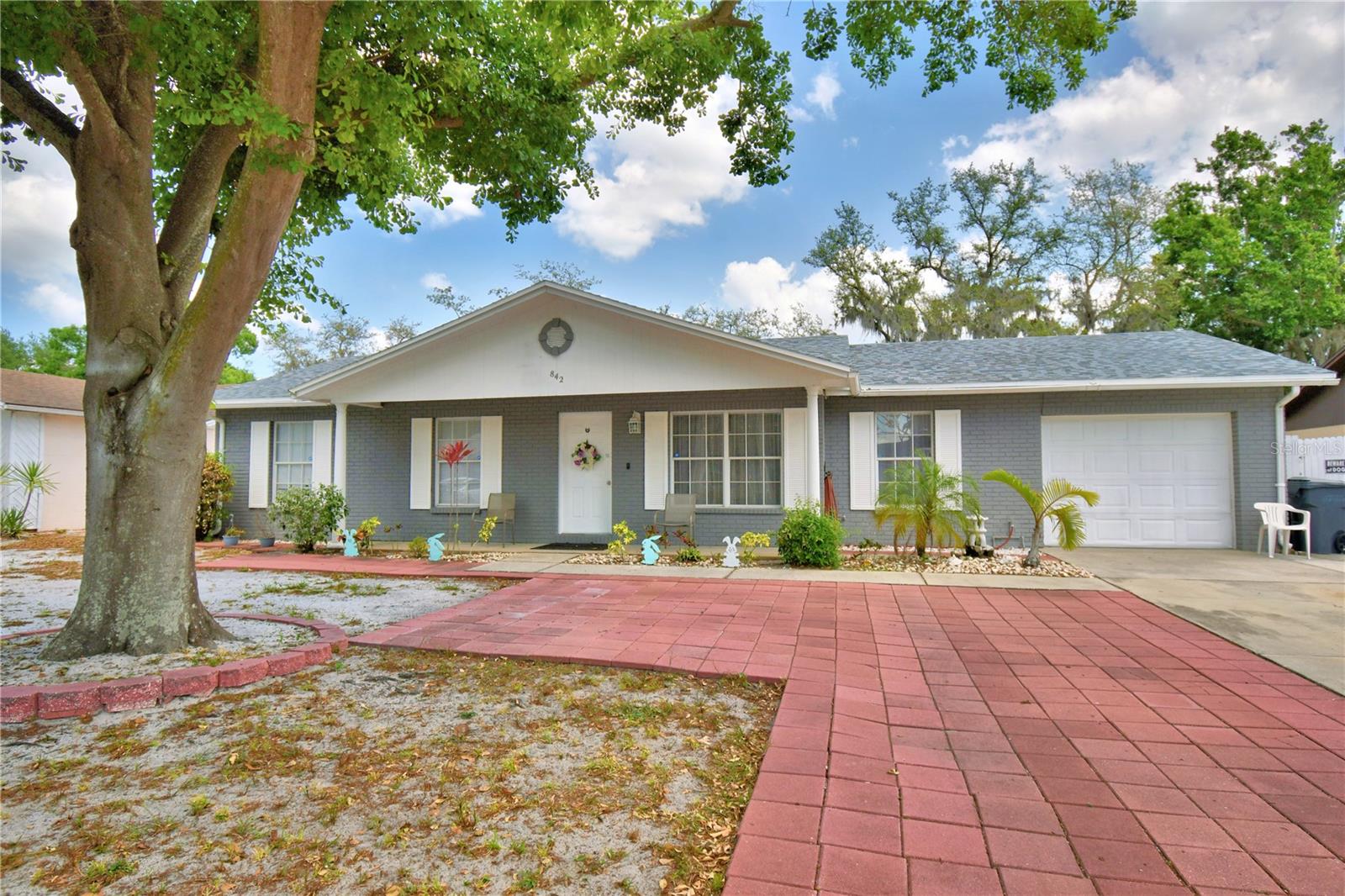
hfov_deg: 86.9
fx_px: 710
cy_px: 448
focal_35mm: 19
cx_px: 672
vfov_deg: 64.5
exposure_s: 1/640
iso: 100
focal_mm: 13
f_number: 5
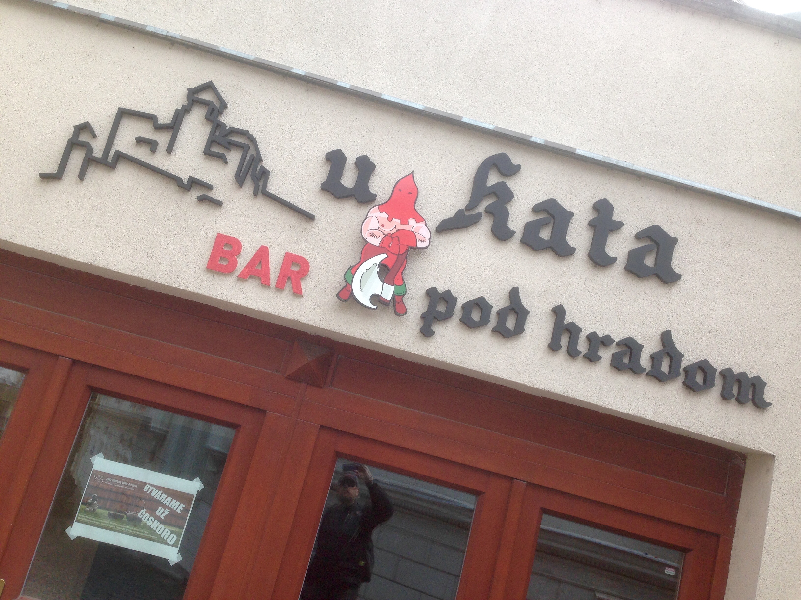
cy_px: 300
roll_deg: -17.4
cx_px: 400
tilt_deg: +12.1
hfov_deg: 55.4
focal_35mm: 33
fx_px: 764
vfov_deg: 42.9
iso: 50
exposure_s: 1/437
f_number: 2.4
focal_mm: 4.12
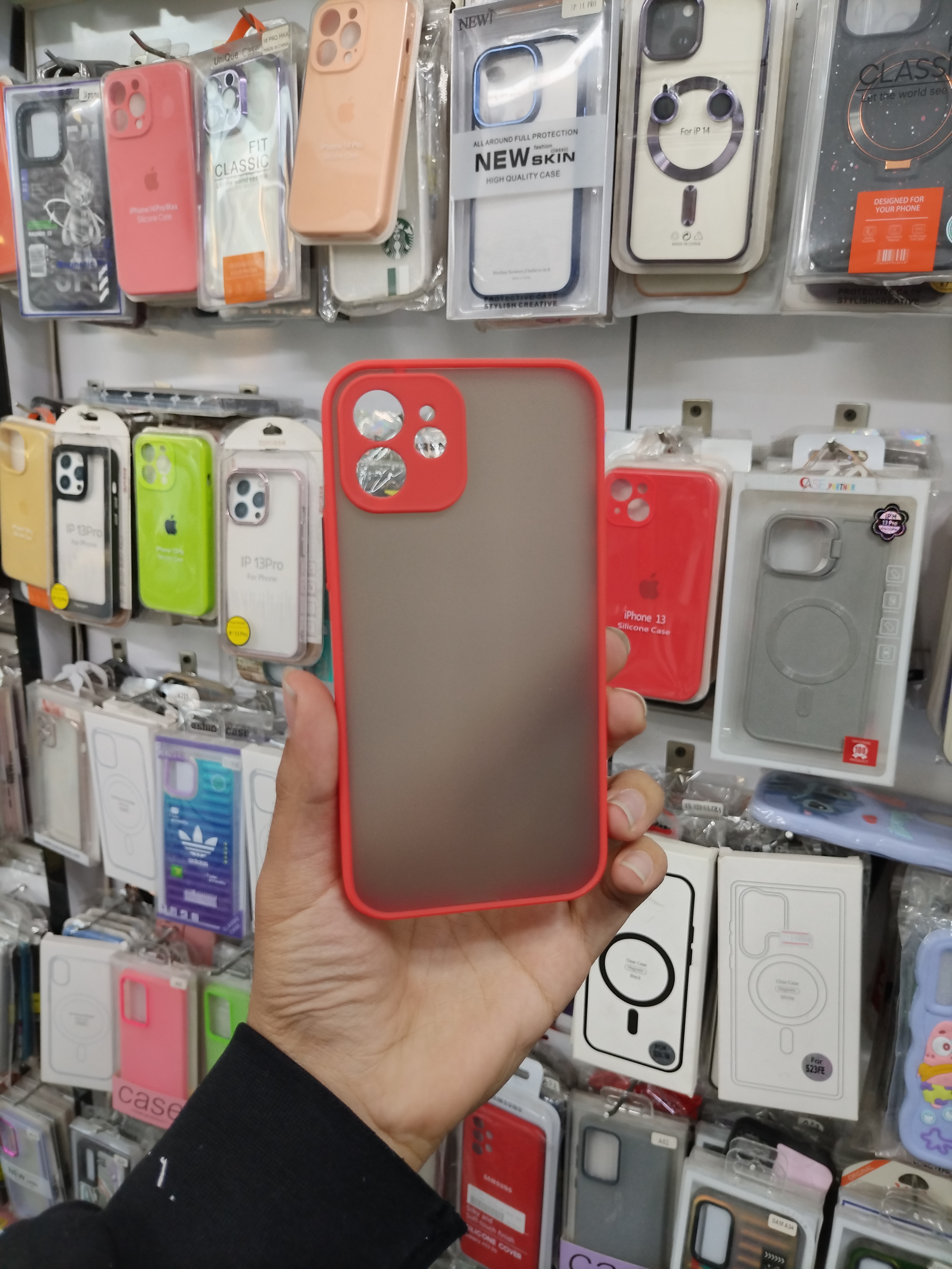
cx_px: 476
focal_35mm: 26
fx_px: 953
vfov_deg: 67.3
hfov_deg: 53.1
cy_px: 634
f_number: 1.8
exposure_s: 1/100
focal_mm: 4.7
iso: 510
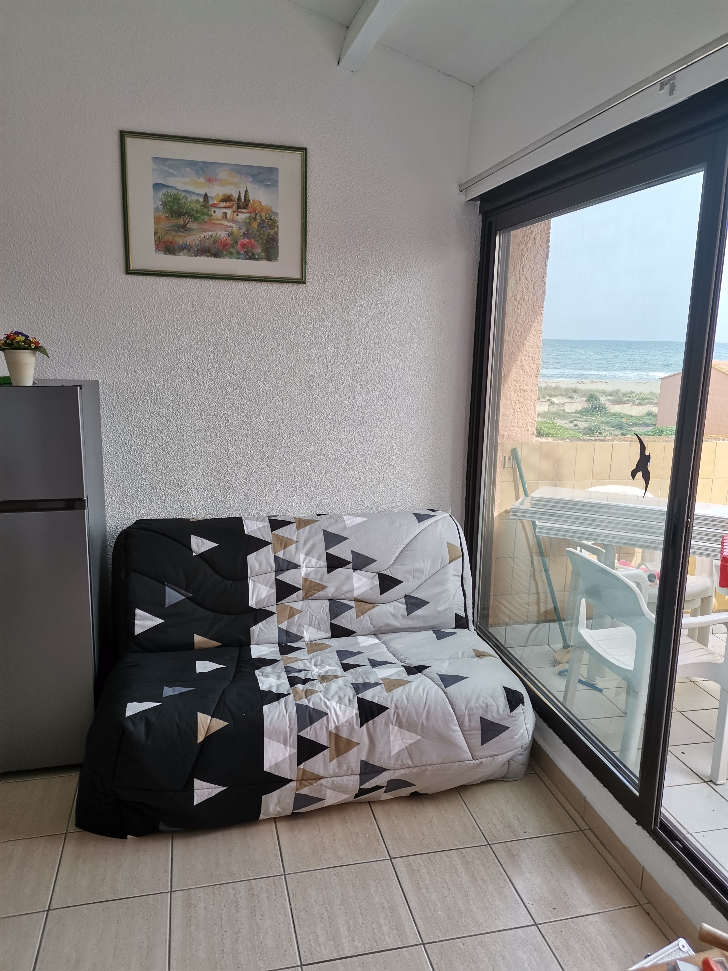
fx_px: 729
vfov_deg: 67.3
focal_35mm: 26
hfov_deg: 53.1
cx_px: 364
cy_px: 486
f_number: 1.8
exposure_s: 1/451
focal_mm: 4.75
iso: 50
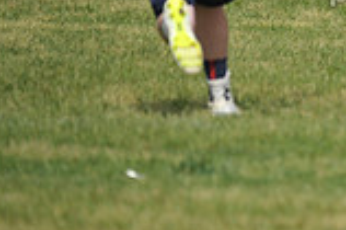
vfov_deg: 1.4
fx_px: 9534
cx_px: 552
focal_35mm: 993
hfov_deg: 2.1
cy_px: -90
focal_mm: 270
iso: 640
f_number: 4
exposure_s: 1/5000
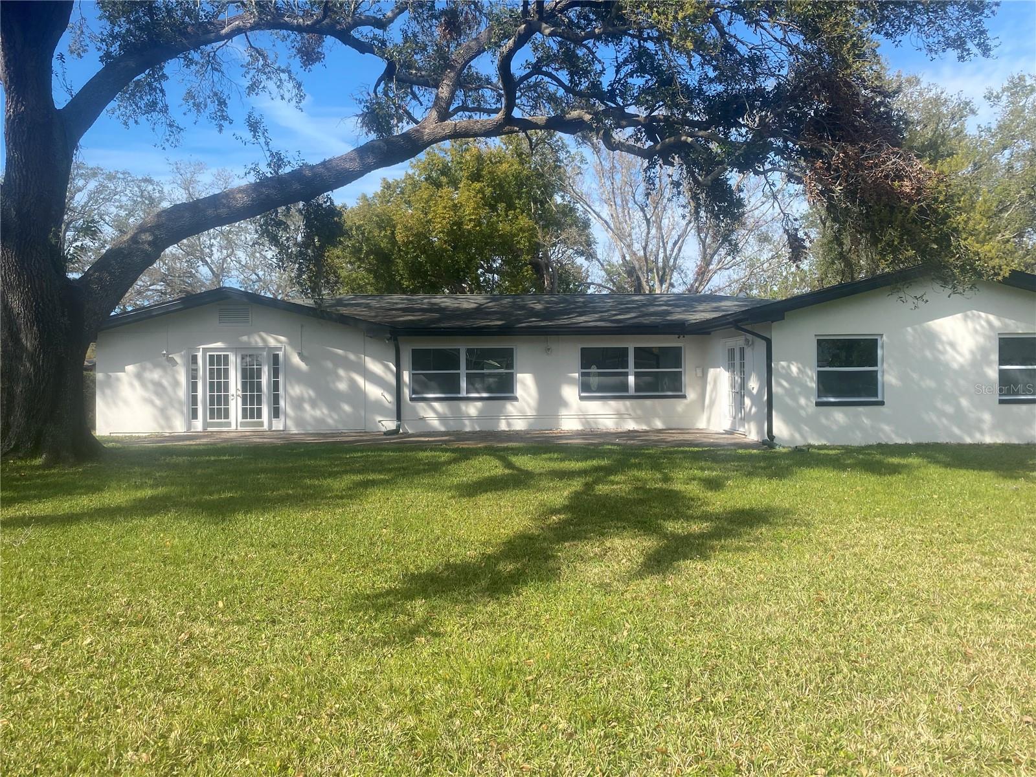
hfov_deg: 67.3
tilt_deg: +0.3
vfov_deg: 53.1
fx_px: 778
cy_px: 388
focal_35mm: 26
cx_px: 518
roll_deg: +0.0
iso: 32
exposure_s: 1/1727
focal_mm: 4.25
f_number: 1.8
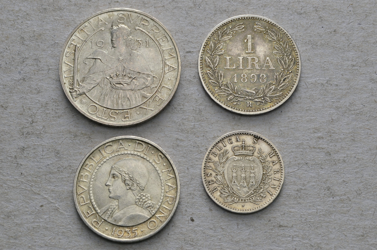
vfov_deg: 16.5
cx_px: 188
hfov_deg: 24.7
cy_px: 125
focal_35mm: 82
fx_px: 862
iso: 400
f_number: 14
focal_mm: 55
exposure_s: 1/200
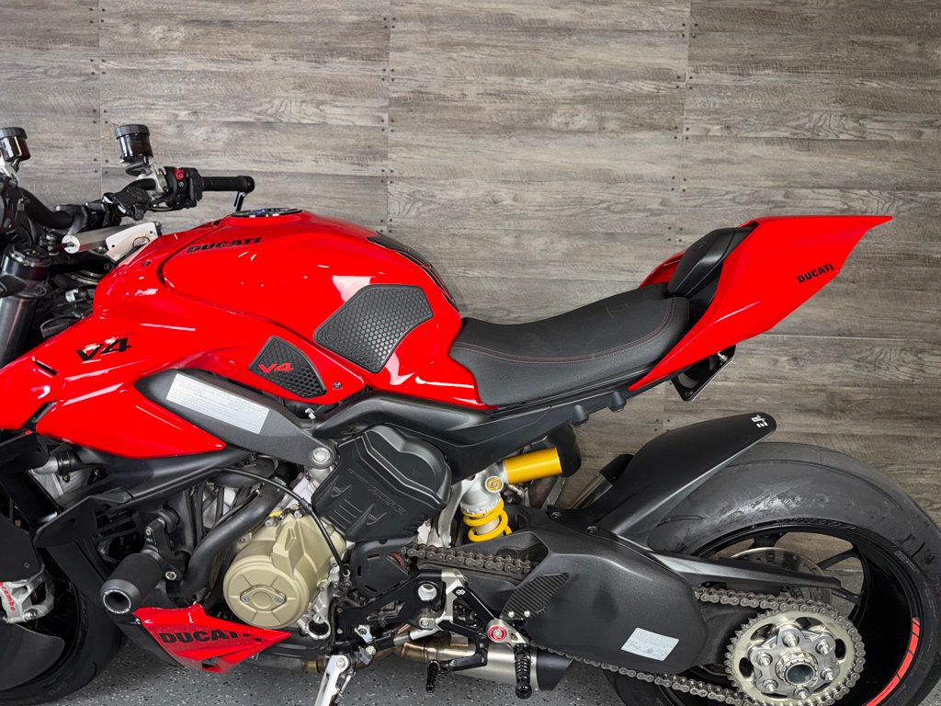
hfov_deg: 71.6
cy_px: 353
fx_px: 652
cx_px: 470
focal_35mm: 24
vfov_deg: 56.8
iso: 64
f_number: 1.78
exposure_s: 1/30
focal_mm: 6.76
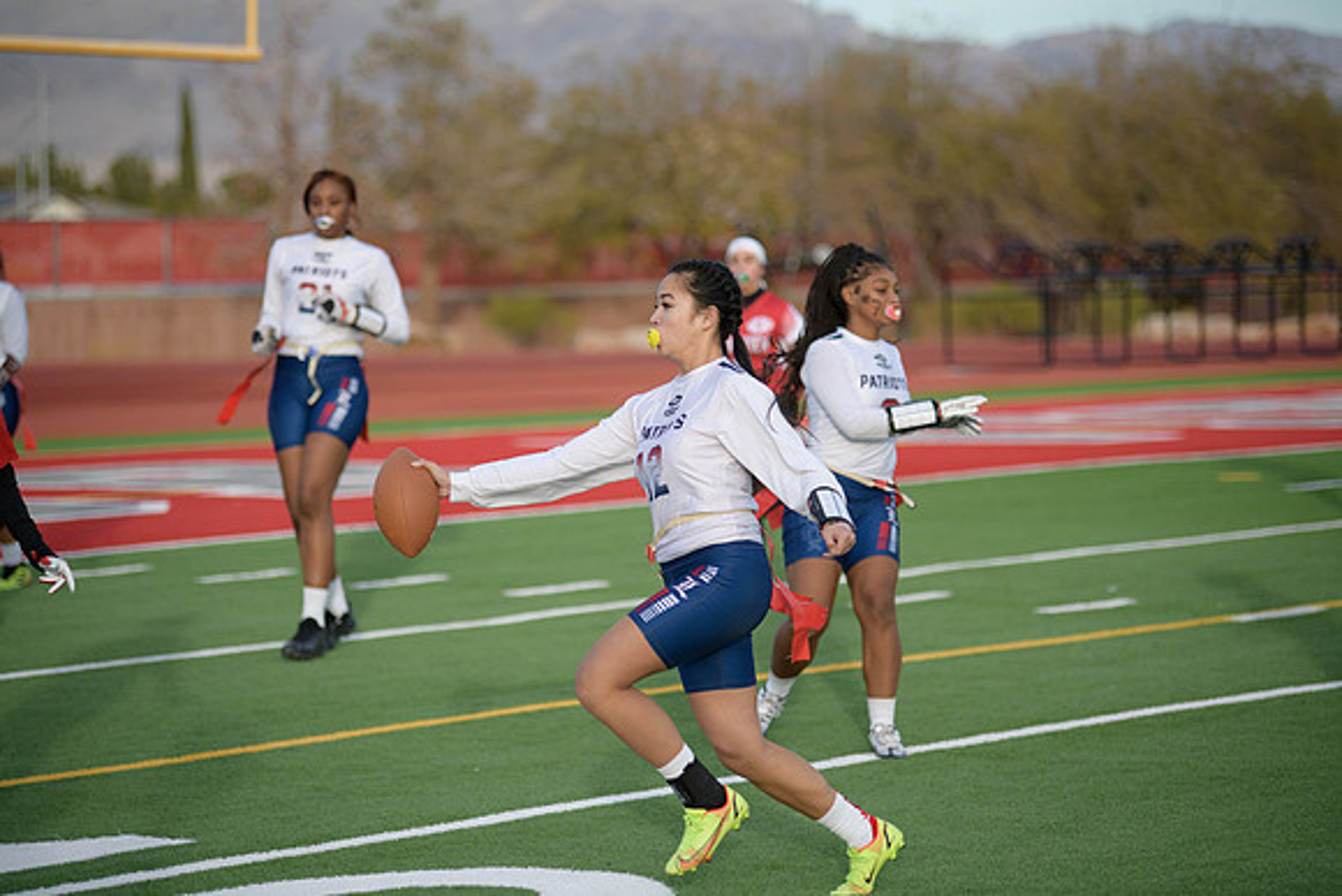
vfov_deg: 9.8
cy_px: 448
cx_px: 671
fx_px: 5220
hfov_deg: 14.7
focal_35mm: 140
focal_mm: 140
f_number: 2.8
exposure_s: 1/4000
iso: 640
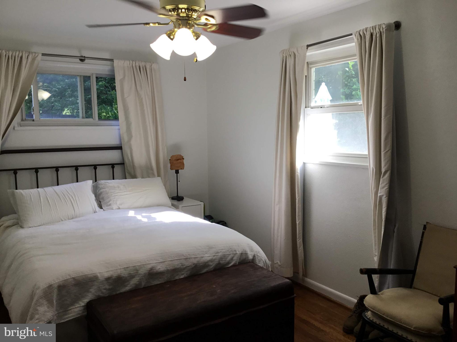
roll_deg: +0.7
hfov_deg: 58.4
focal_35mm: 31
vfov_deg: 45.4
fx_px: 409
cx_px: 228
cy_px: 171
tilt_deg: -6.1
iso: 32
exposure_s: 1/60
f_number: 2.4
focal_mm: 3.3
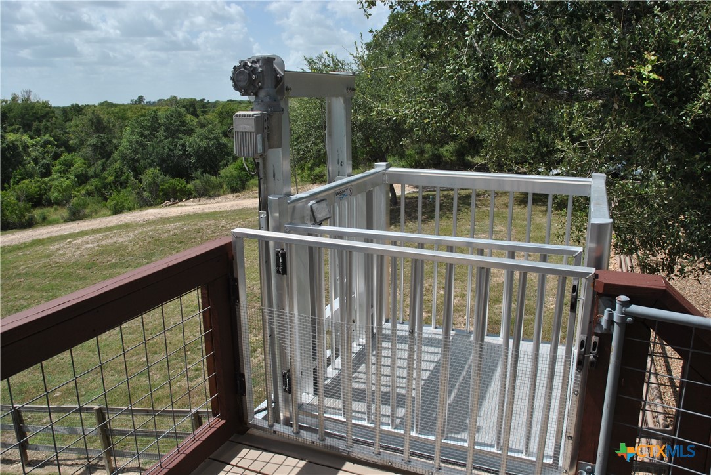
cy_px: 238
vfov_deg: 48.0
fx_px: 534
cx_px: 356
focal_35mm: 27
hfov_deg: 67.3
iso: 100
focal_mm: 18
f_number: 8
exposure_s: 1/250
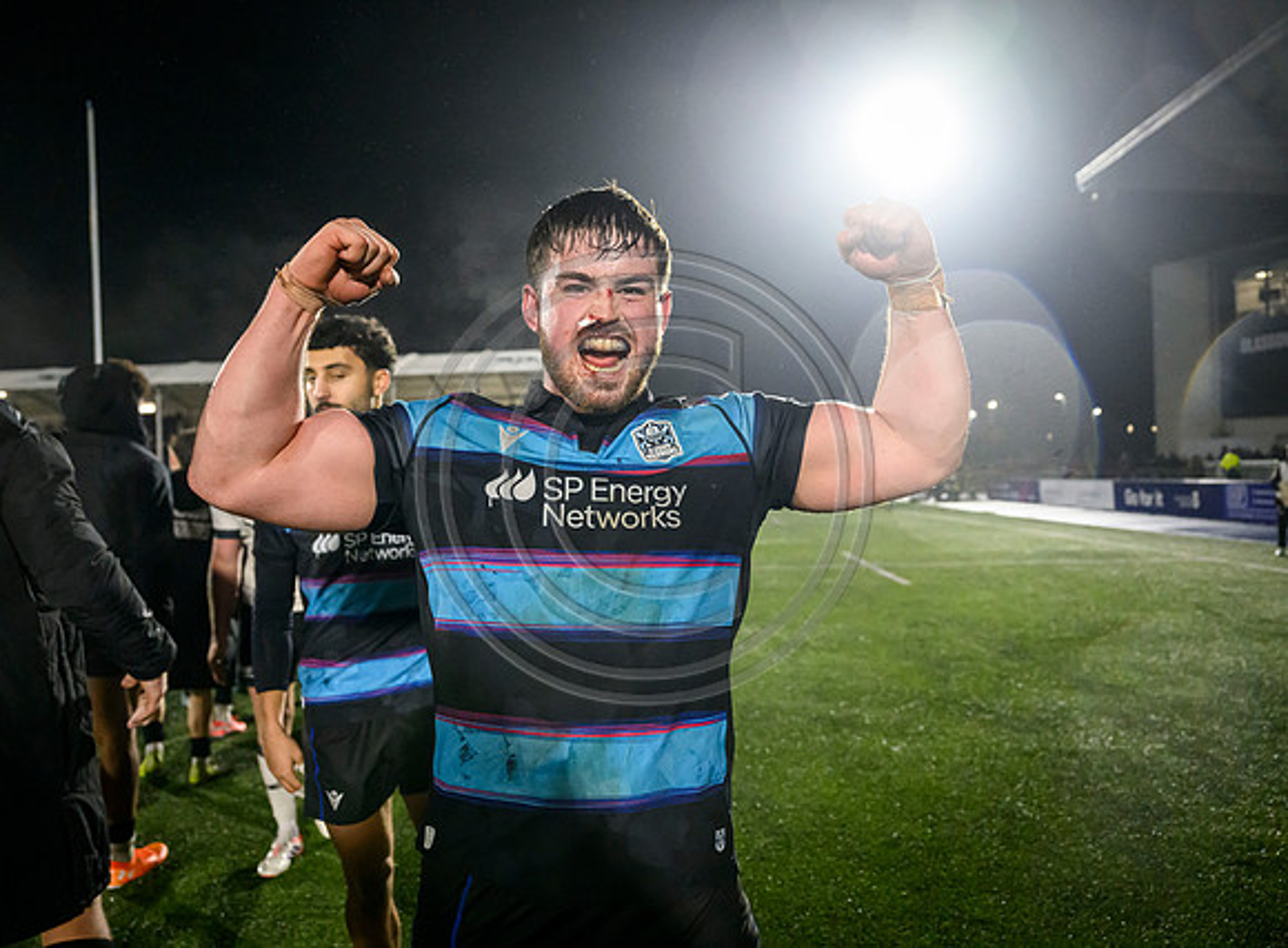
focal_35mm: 26
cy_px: 474
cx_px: 617
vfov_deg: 53.1
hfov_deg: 68.3
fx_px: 949
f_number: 3.2
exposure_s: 1/3200
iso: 8000
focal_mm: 24
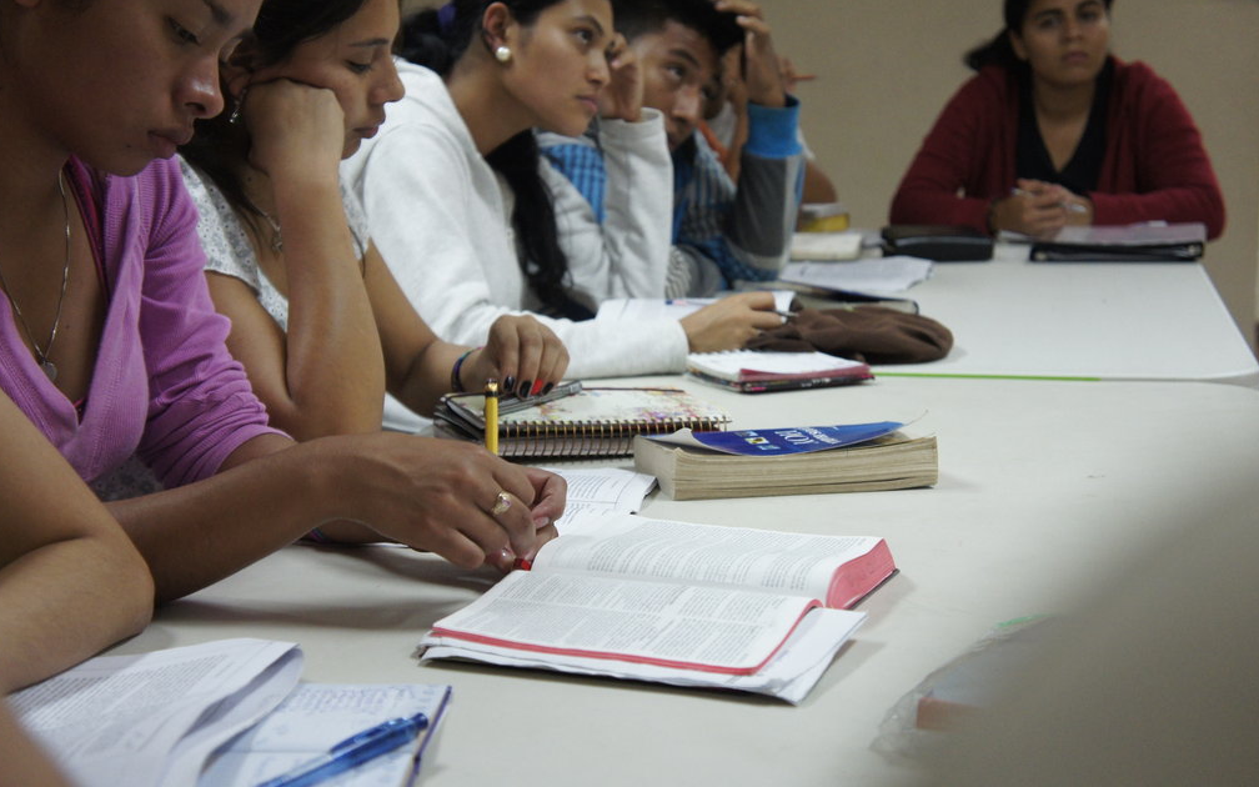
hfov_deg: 33.7
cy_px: 393
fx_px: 2076
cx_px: 622
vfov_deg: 21.5
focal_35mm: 61
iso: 1600
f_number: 4.5
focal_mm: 39
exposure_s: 1/60
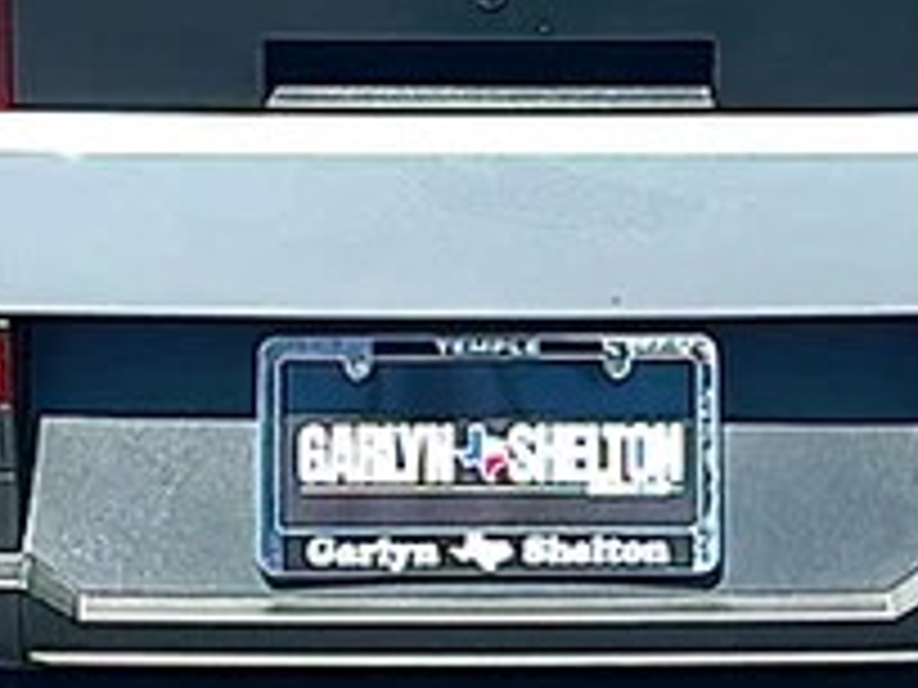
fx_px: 3554
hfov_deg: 14.7
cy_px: -227
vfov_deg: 10.8
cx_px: 531
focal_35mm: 134
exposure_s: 1/3497
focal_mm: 6.86
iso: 80
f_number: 1.78
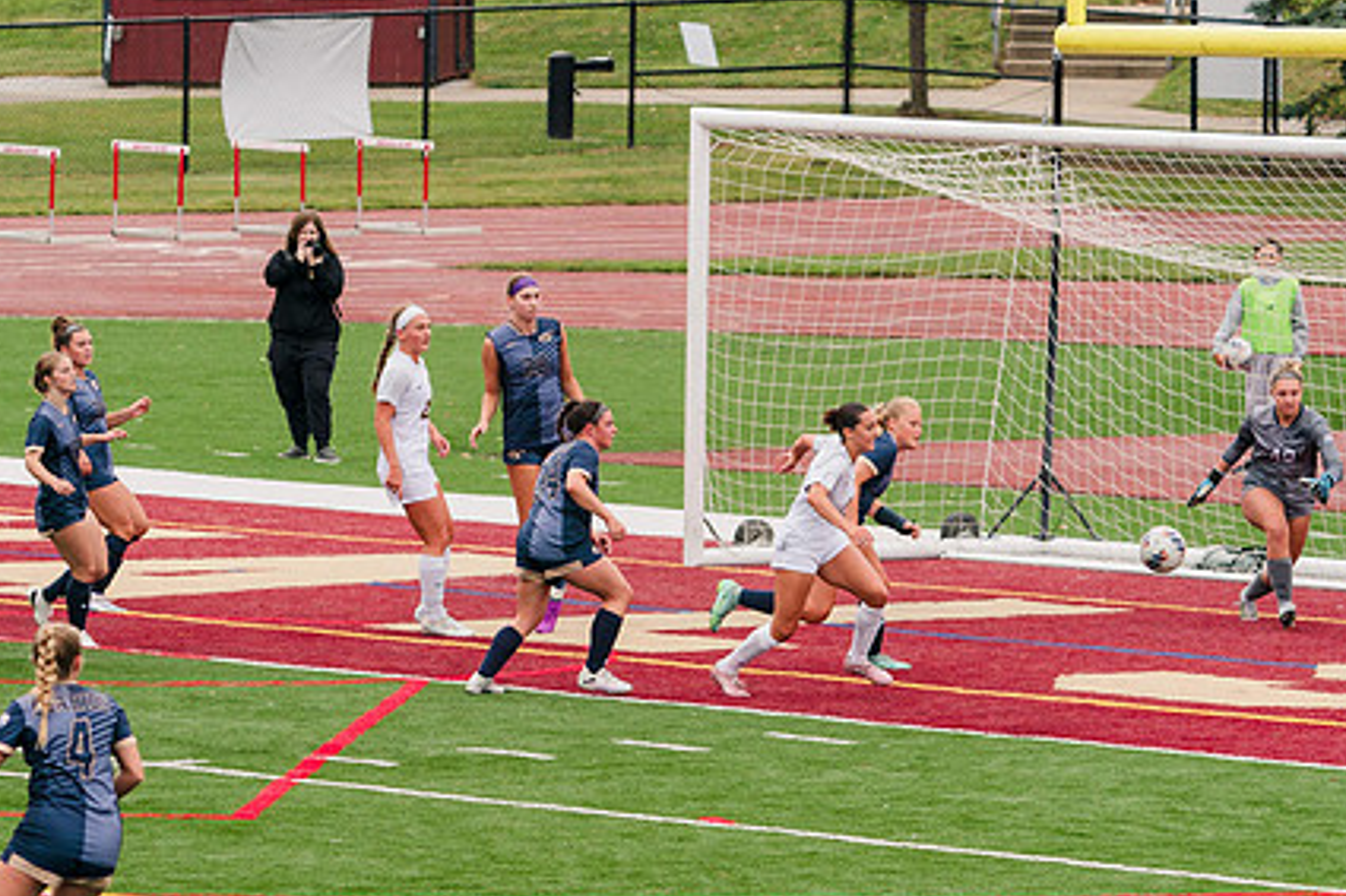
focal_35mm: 341
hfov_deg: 6.0
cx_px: 563
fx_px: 12744
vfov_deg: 4.0
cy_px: 711
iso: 500
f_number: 5.6
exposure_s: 1/1600
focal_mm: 200
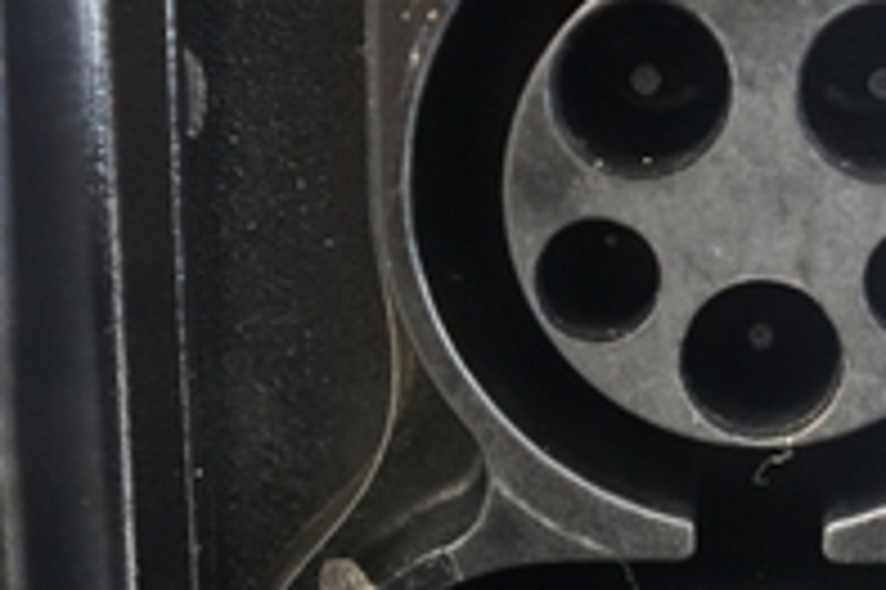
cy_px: 252
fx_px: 2238
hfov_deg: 21.9
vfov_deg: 15.0
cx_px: 787
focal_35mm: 91
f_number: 2.8
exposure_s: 1/60
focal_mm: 28
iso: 6400
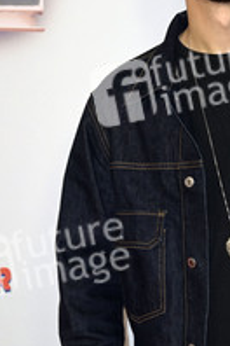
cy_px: 173
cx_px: 230
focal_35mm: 202
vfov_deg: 10.2
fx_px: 1936
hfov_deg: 6.8
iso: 640
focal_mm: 100
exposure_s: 1/250
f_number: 5.6
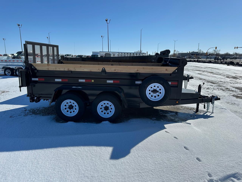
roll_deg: +0.1
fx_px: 168
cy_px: 91
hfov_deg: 71.6
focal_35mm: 24
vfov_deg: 56.8
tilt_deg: -9.7
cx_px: 121
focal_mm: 6.86
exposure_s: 1/12048
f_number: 1.78
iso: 80
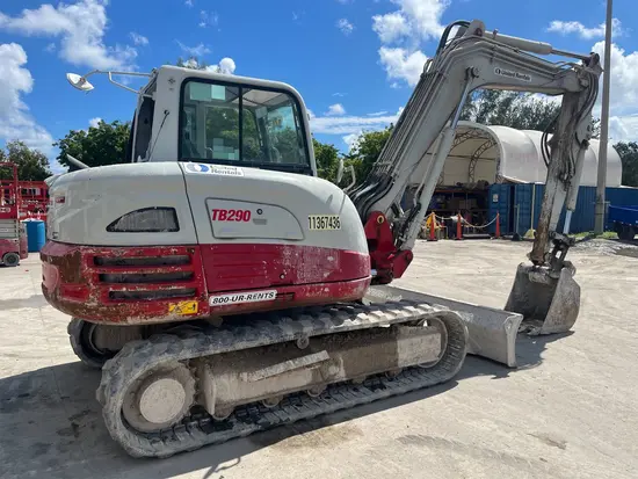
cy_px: 240
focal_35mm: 26
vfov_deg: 53.1
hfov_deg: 67.3
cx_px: 319
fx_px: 479
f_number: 1.6
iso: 50
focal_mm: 5.1
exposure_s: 1/4149
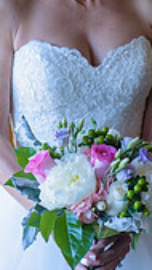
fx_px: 1240
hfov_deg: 7.0
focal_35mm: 173
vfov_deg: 12.3
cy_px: 19
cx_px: 98
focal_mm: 62
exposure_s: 1/125
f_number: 3.2
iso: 250
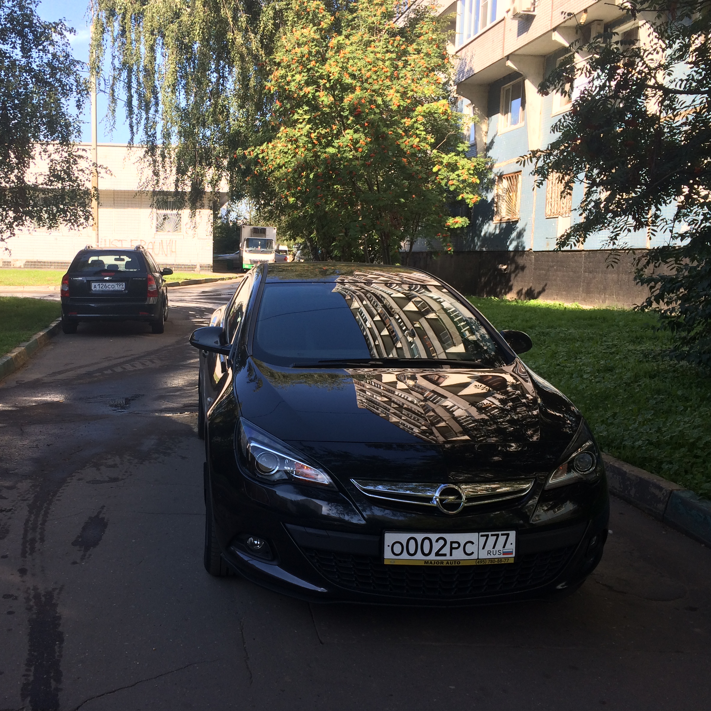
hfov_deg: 46.9
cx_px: 273
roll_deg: +0.2
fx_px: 813
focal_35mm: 35
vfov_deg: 47.2
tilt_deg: -6.7
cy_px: 354
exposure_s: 1/578
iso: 32
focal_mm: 4.15
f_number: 2.2
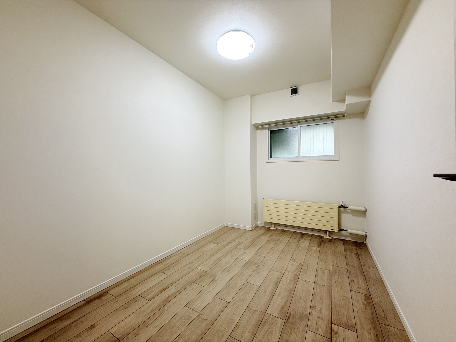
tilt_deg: -0.1
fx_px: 184
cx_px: 228
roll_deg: +0.1
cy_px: 171
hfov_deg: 102.1
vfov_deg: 85.7
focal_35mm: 14
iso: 125
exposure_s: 1/100
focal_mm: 2.22
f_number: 2.2
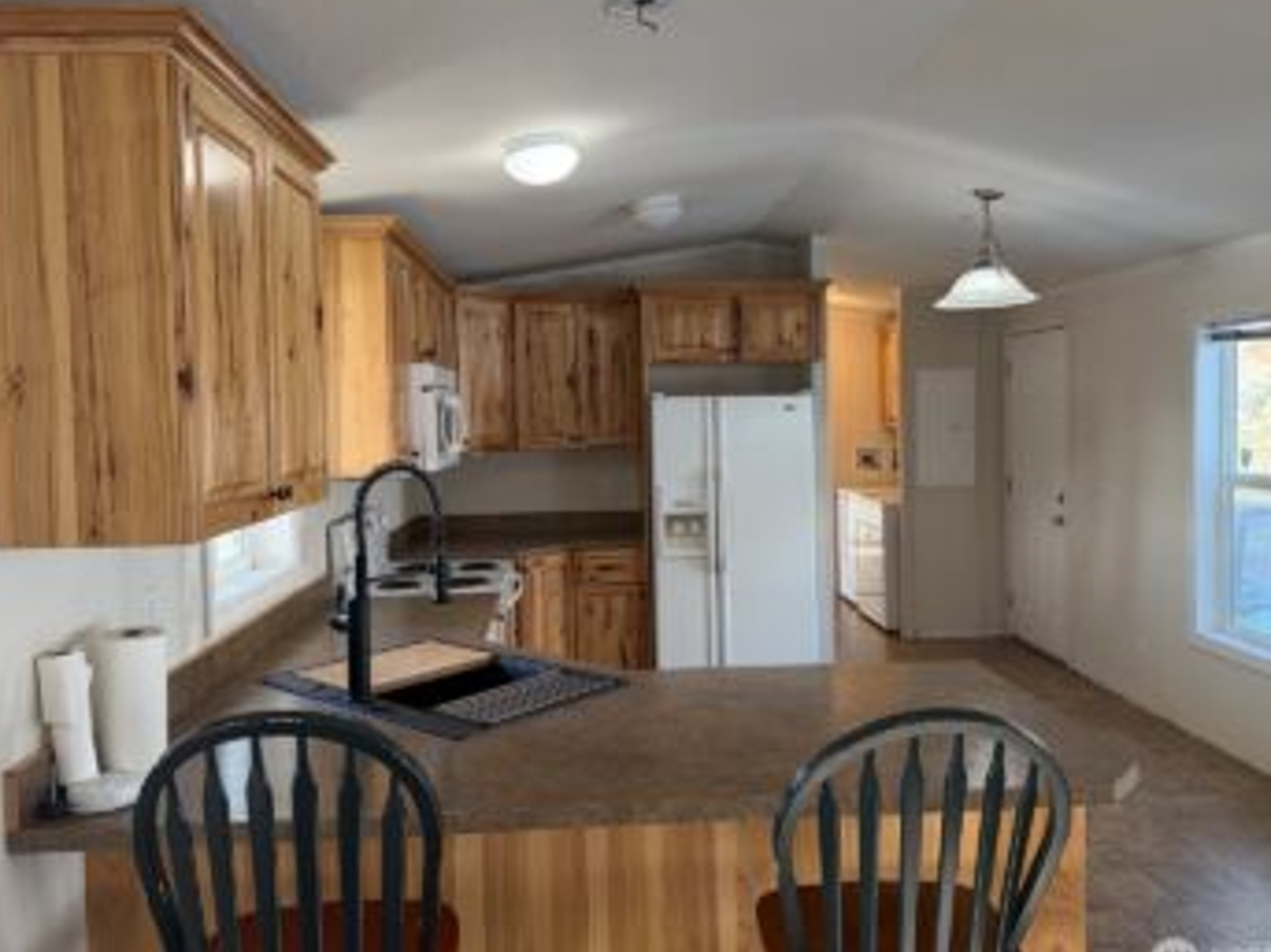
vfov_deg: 49.7
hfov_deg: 63.5
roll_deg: -0.7
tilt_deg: -5.6
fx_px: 1028
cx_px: 648
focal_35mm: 28
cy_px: 445
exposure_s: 1/164
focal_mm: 6.76
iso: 200
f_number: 1.78
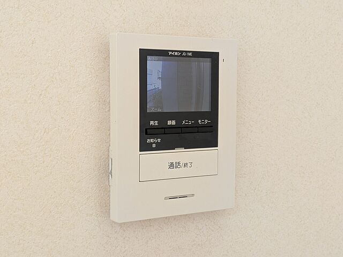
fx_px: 505
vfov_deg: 28.6
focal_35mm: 51
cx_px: 172
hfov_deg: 37.5
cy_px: 128
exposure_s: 1/157
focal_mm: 5.43
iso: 73
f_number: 1.89
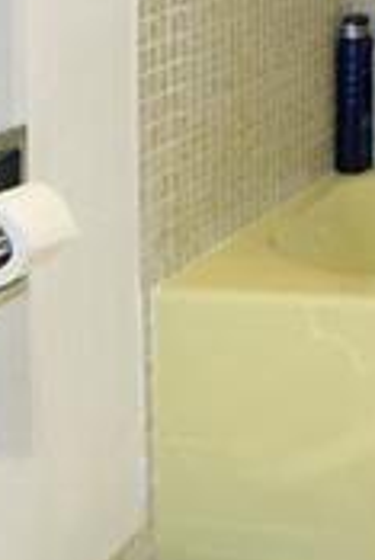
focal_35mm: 123
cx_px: 314
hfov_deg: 11.1
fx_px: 1918
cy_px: -208
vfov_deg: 15.7
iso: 125
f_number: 2
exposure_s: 1/100
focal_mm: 10.4
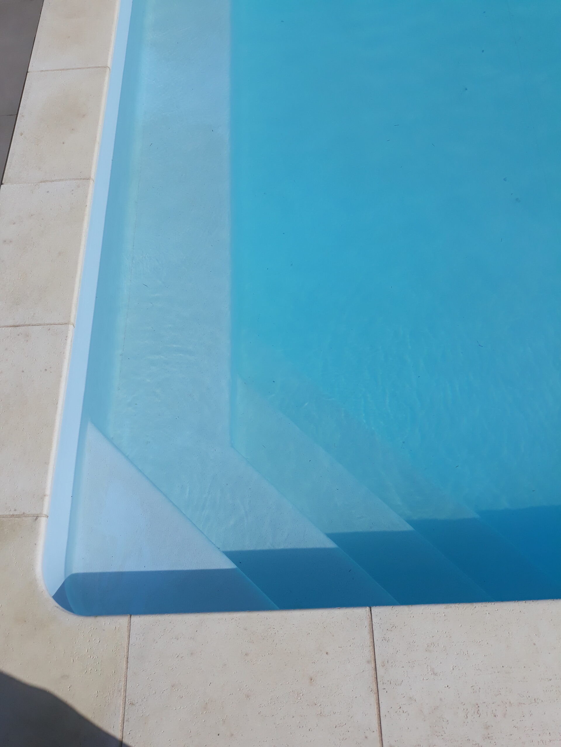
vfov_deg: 65.3
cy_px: 374
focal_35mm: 27
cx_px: 280
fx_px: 583
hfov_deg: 51.4
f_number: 1.7
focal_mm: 3.71
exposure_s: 1/4902
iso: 40
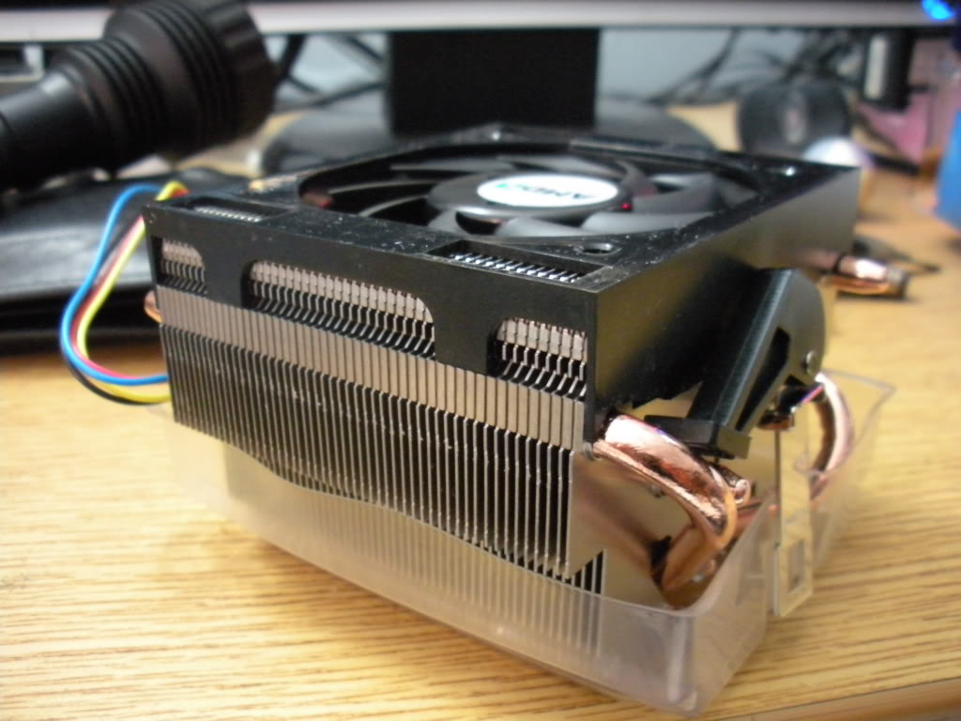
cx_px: 480
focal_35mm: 35
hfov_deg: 52.6
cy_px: 360
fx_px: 972
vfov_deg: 40.7
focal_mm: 6.3
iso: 800
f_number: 3.5
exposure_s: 1/7.5
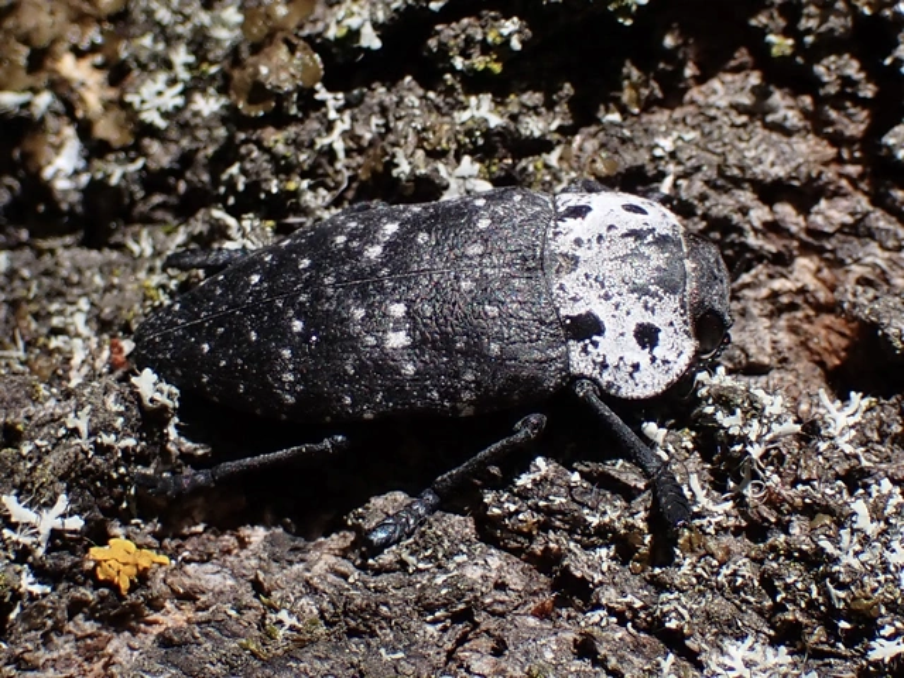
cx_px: 452
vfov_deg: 20.7
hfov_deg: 27.4
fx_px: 1854
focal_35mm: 71
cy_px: 339
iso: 100
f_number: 5.6
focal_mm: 12.73
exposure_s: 1/400
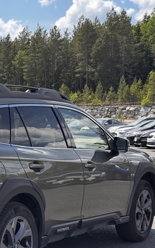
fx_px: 642
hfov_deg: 13.4
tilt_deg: -3.5
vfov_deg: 21.8
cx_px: -29
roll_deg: +0.2
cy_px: 162
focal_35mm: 95
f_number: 1.78
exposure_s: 1/1427
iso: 64
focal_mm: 6.76
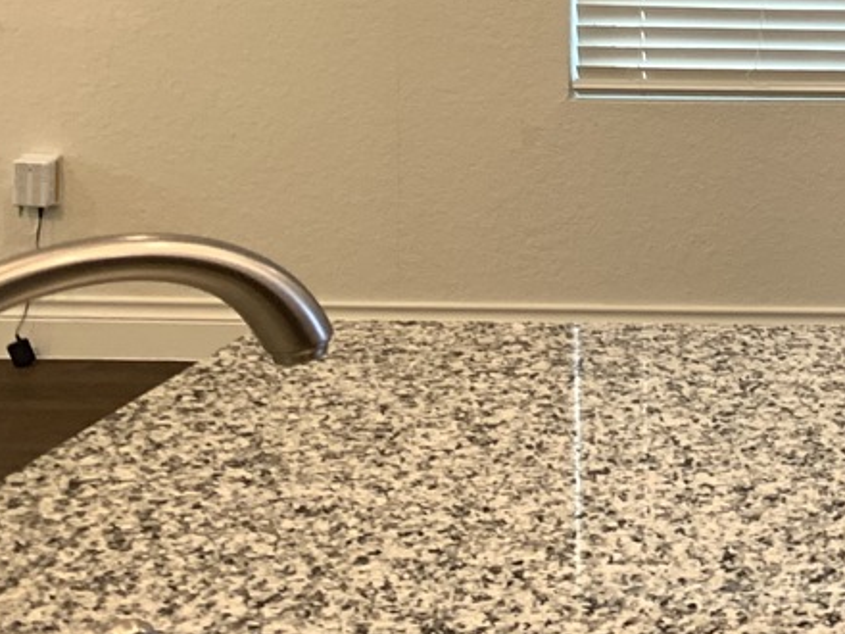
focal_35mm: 85
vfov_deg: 16.1
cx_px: 1266
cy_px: -265
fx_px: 2075
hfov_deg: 19.9
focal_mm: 4.25
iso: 100
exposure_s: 1/60
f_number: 1.8
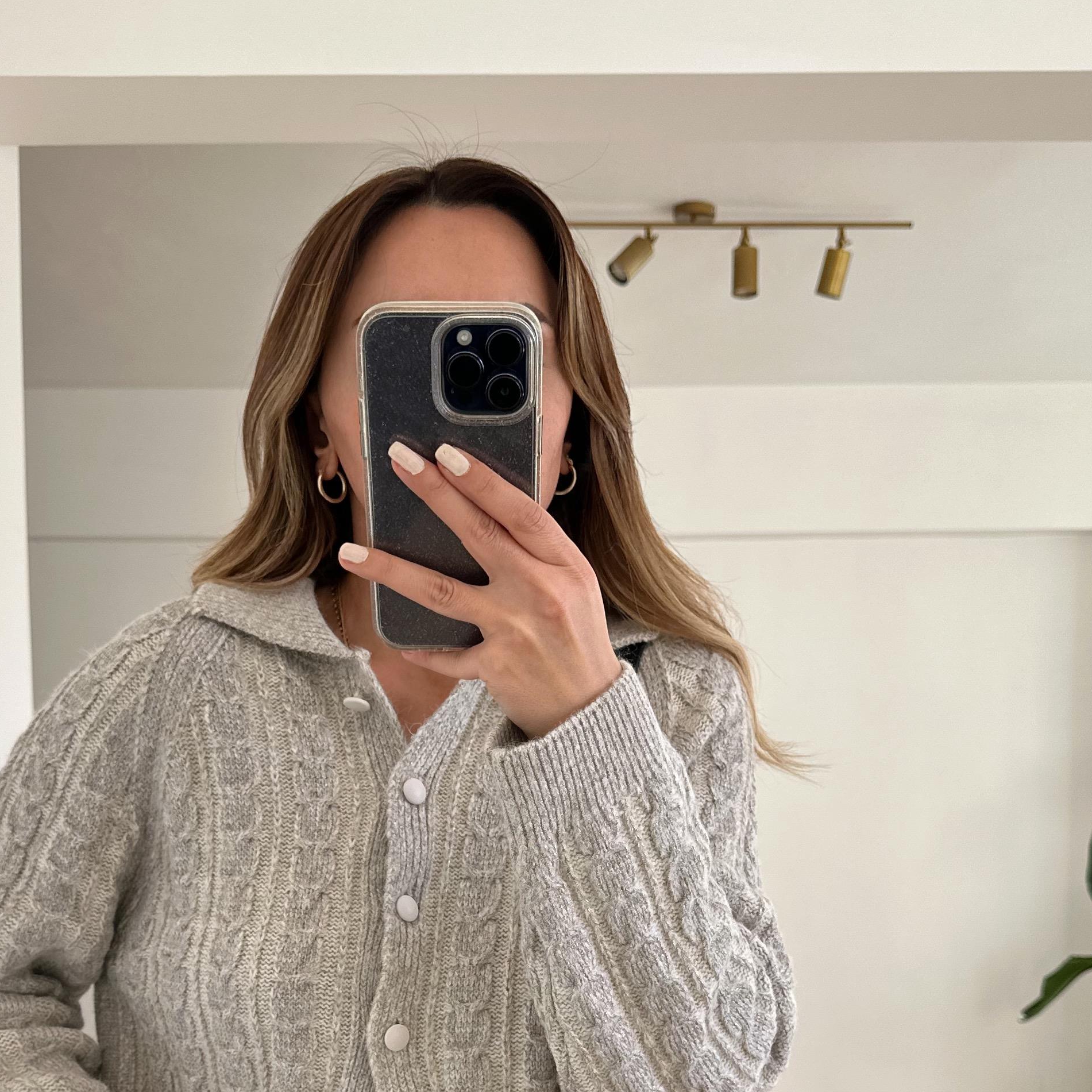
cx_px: 516
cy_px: 968
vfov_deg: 35.5
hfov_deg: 37.5
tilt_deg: -32.2
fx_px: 1606
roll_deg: +0.3
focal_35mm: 45
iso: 64
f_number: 1.78
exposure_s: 1/223
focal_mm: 6.86
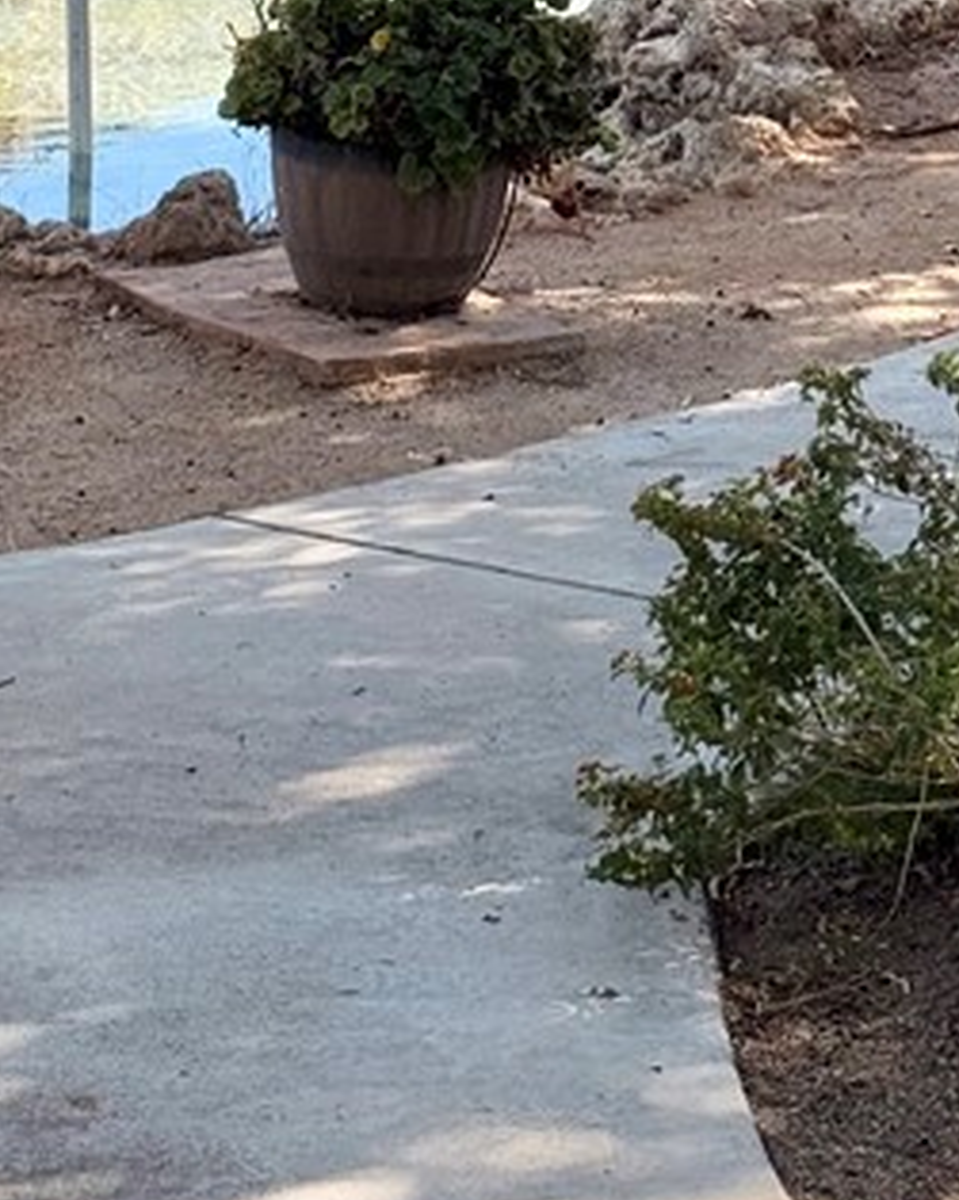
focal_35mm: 153
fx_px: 5431
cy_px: -271
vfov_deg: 12.3
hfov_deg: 10.1
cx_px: 757
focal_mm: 6.76
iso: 64
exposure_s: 1/1377
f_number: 1.78
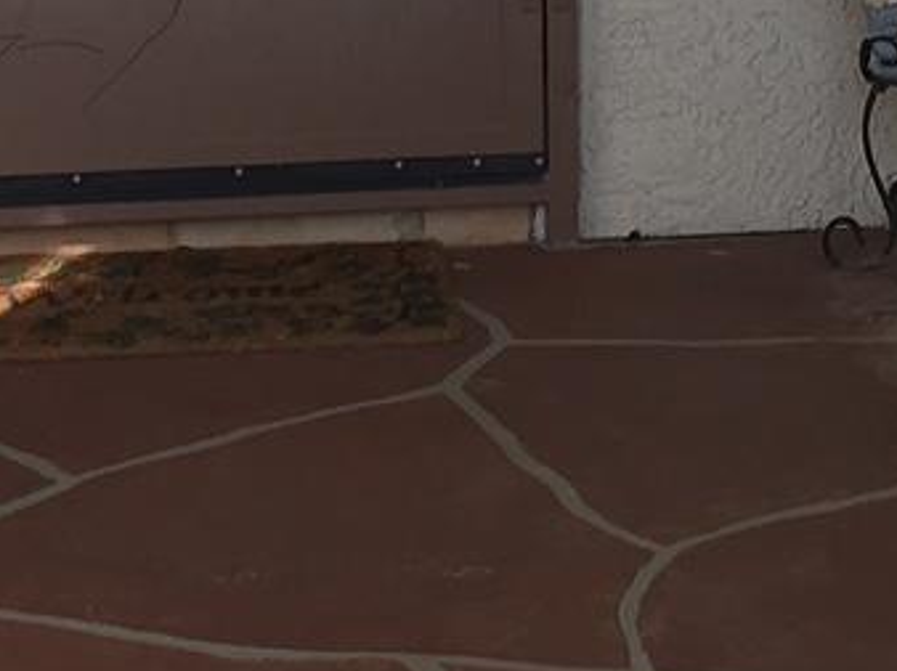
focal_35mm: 173
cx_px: 889
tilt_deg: -7.7
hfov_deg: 11.3
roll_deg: +0.2
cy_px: -138
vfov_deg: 8.5
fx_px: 4480
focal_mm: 4.15
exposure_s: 1/361
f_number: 2.2
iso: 25
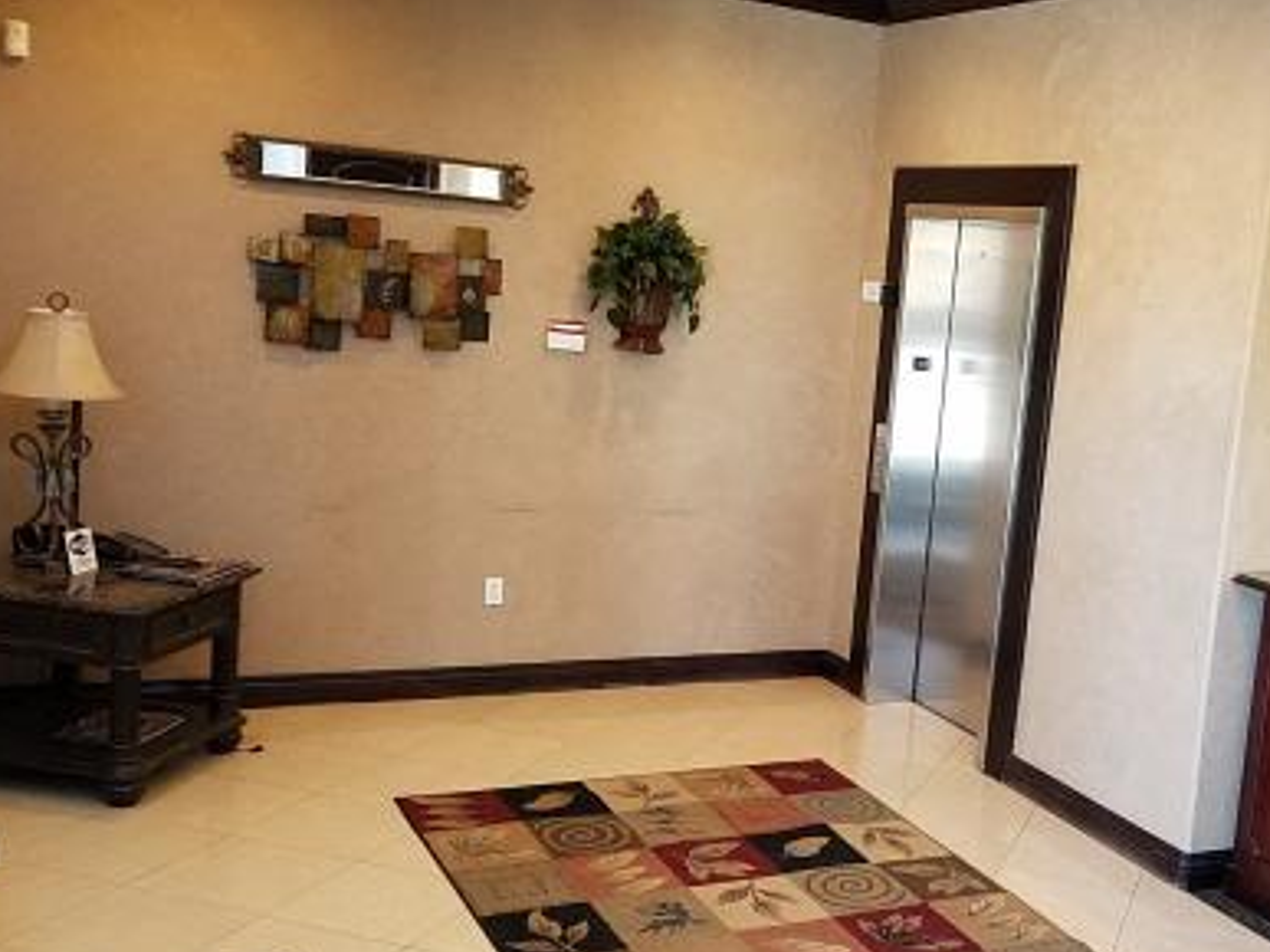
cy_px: 522
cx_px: 955
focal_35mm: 43
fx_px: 1577
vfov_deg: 33.6
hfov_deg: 42.5
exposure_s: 1/60
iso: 200
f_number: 1.7
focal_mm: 4.2
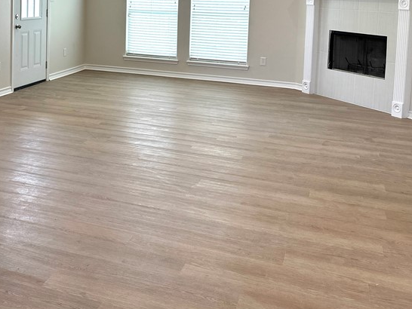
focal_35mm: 45
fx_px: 536
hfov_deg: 40.6
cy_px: 29
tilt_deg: -5.6
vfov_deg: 30.7
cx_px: 93
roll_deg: -1.2
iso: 80
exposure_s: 1/138
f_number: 1.78
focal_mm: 6.86
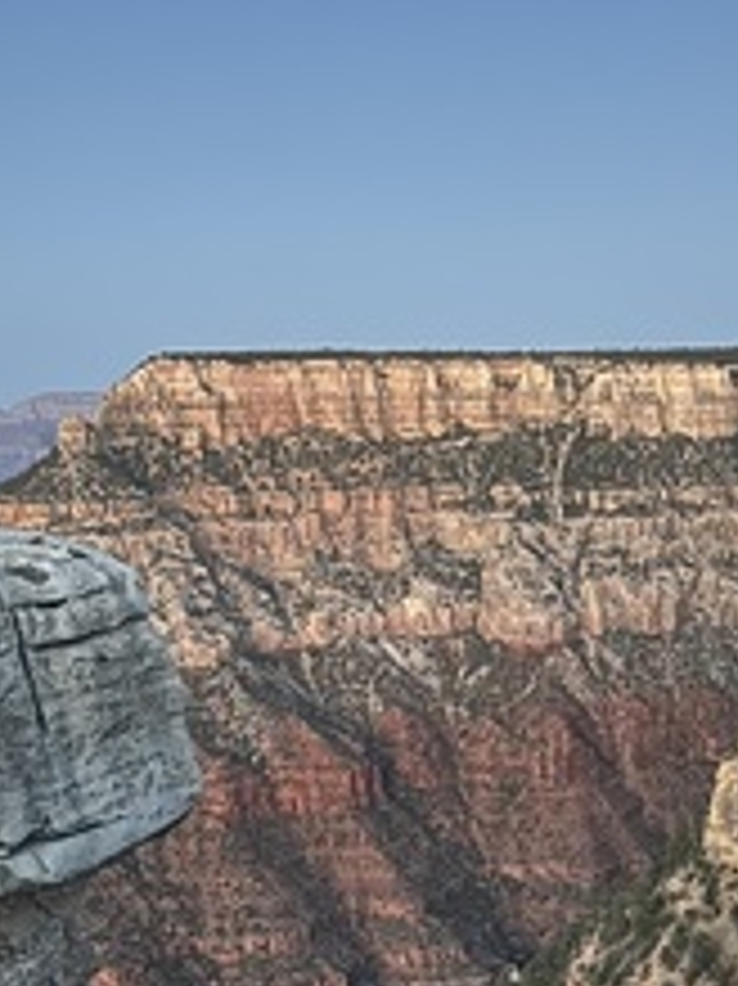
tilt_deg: -20.5
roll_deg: +1.2
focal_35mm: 57
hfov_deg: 25.5
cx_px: 495
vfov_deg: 31.0
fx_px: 1622
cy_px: 1018
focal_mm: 6.86
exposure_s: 1/17
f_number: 1.78
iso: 1600
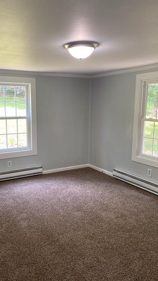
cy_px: 139
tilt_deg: -6.9
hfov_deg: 39.8
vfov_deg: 66.1
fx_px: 216
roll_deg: +0.7
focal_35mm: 29
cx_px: 55
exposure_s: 1/60
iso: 80
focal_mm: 4.25
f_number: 1.8
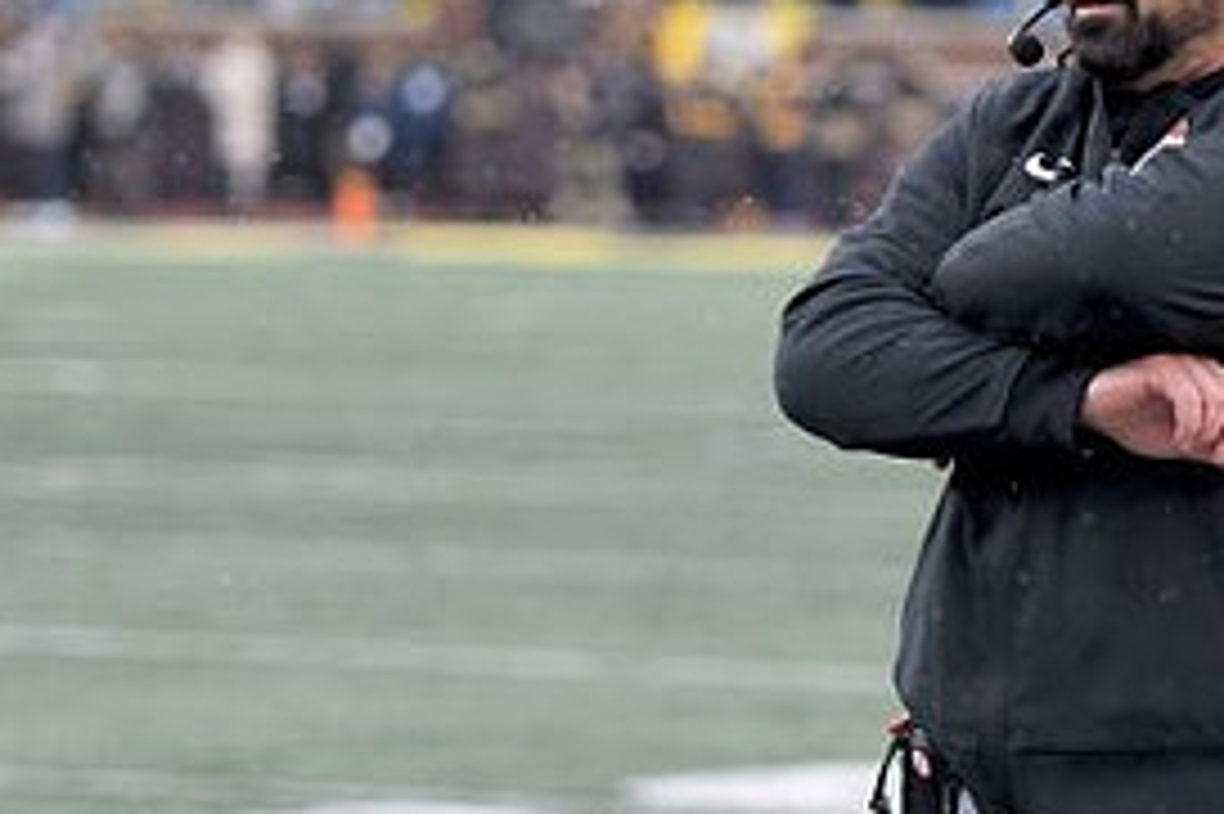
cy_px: 337
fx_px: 11383
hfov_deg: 6.1
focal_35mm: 335
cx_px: 1174
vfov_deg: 4.1
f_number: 2.8
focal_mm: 105
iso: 800
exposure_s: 1/1000
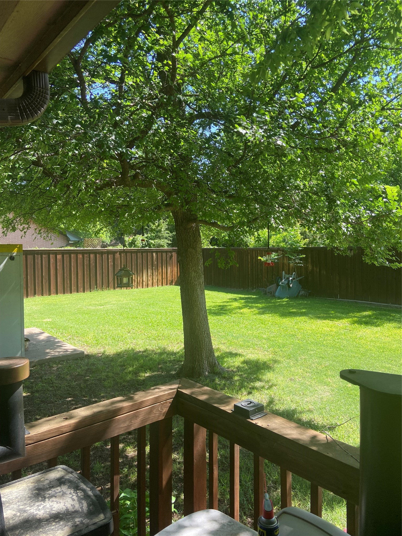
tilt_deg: -1.2
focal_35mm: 26
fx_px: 403
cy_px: 268
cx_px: 201
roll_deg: +1.9
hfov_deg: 53.1
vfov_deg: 67.3
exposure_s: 1/400
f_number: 1.8
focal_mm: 4.25
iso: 32
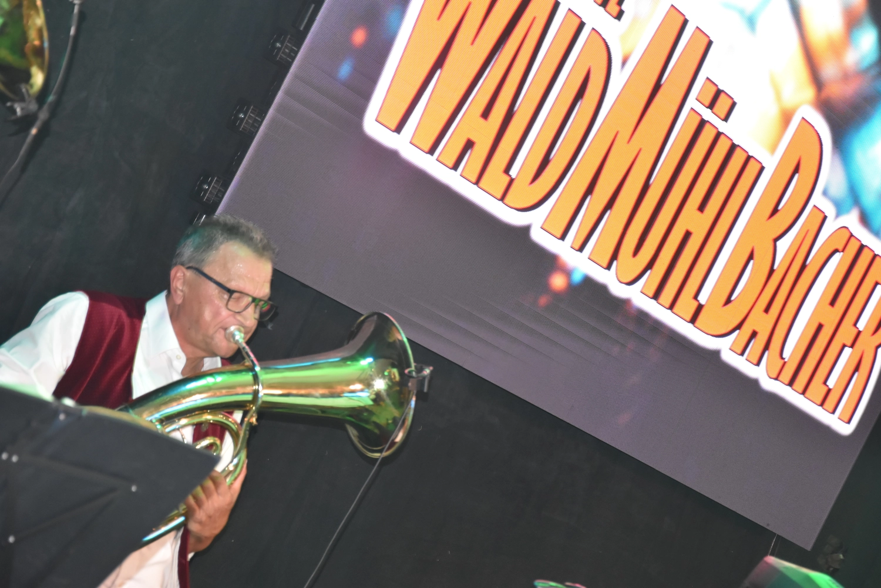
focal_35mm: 93
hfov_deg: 21.9
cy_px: 294
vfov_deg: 14.7
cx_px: 440
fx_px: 2276
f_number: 5.3
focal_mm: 62
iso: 1800
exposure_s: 1/60
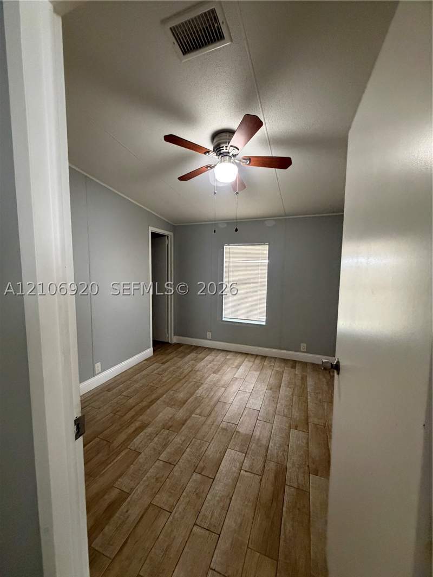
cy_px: 288
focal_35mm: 14
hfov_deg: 85.7
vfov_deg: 102.1
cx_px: 216
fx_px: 233
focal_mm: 2.22
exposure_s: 1/60
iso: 640
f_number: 2.2
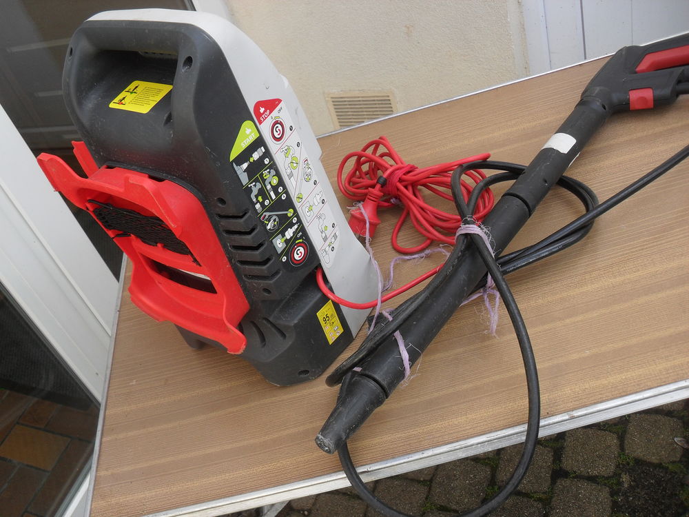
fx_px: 697
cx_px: 344
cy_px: 258
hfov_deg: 52.6
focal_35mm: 35
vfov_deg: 40.7
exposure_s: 1/250
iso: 80
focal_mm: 6.2
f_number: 2.8
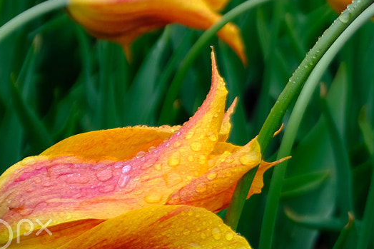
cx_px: 446
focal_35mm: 110
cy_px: -51
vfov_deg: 12.2
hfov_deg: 17.7
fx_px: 1142
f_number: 4
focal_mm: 24
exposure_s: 1/105
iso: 200
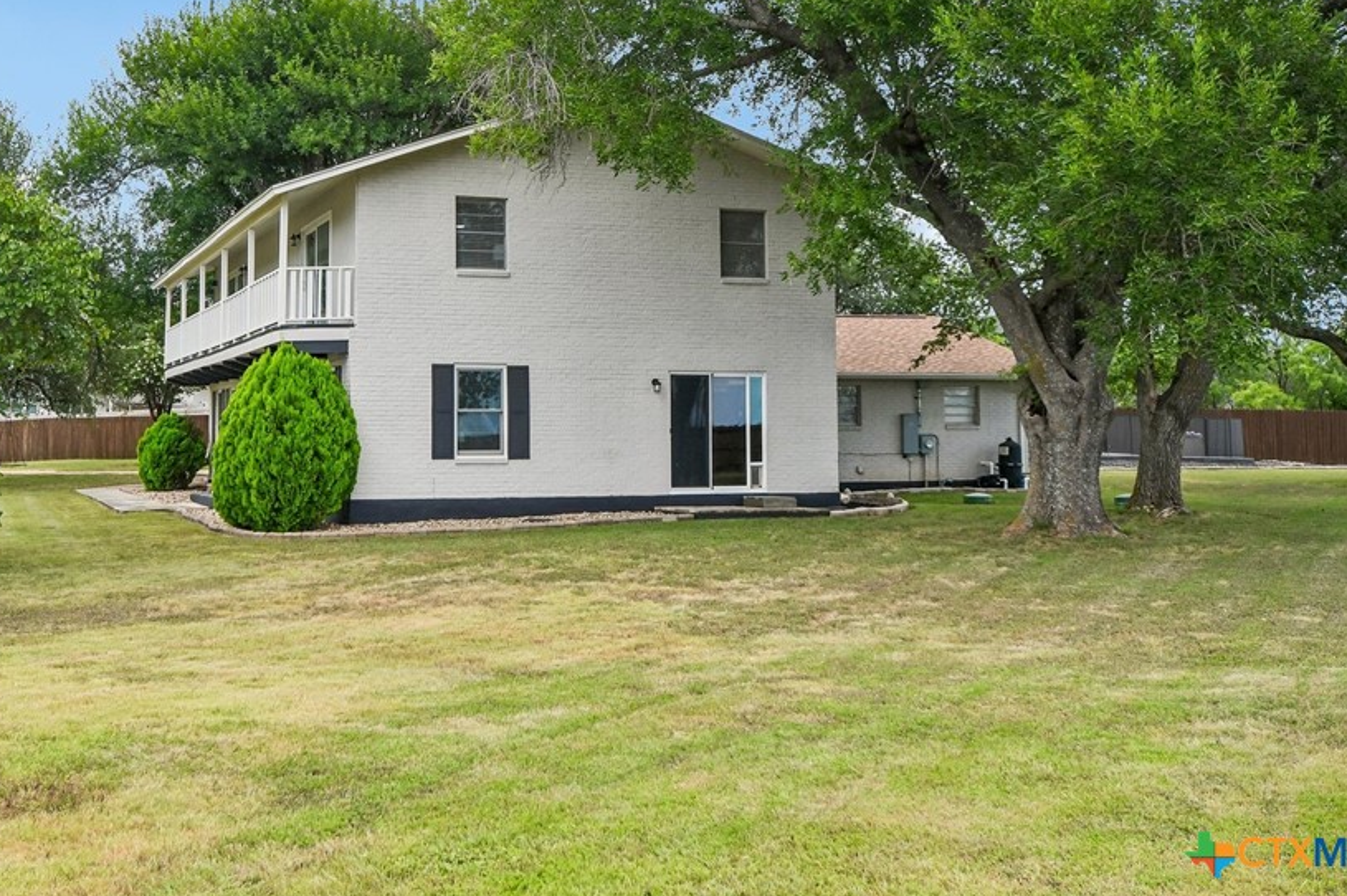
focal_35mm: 44
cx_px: 529
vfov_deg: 30.3
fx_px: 1645
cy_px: 315
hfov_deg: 44.3
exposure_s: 1/1000
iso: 400
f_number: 8
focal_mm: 22
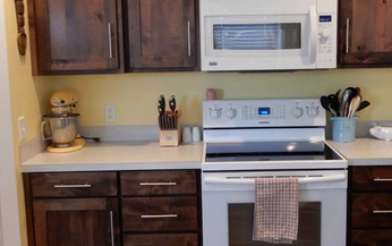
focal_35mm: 47
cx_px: 213
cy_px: 118
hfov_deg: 42.6
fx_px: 503
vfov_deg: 27.5
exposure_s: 1/15
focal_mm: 4.3
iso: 400
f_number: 3.4
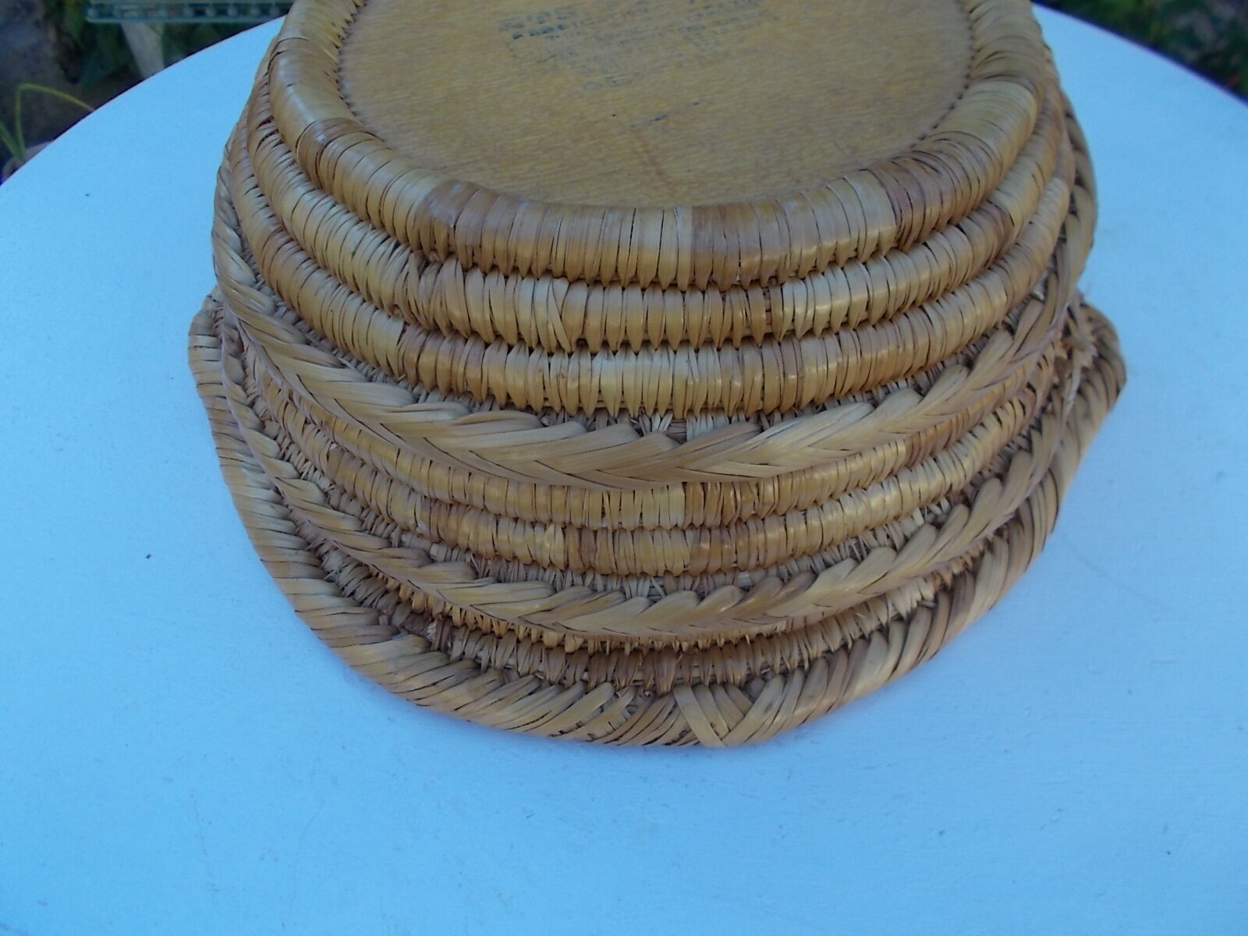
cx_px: 624
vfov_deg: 53.1
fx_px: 937
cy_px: 468
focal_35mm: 26
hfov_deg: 67.3
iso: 80
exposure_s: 1/200
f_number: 3.2
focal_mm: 4.6
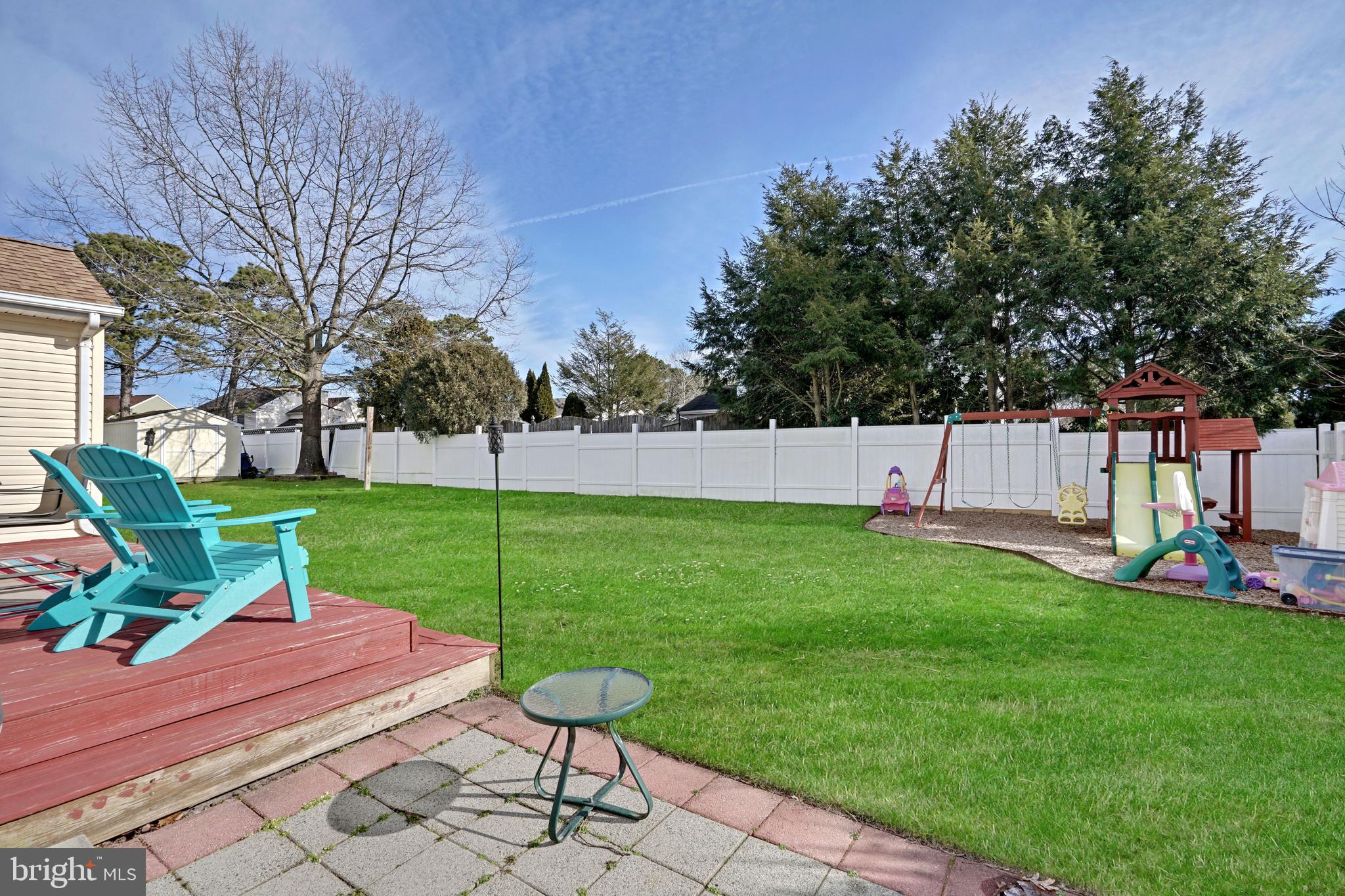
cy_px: 448
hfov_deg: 96.7
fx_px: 598
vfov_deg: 73.7
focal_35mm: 16
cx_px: 672
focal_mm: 16
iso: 100
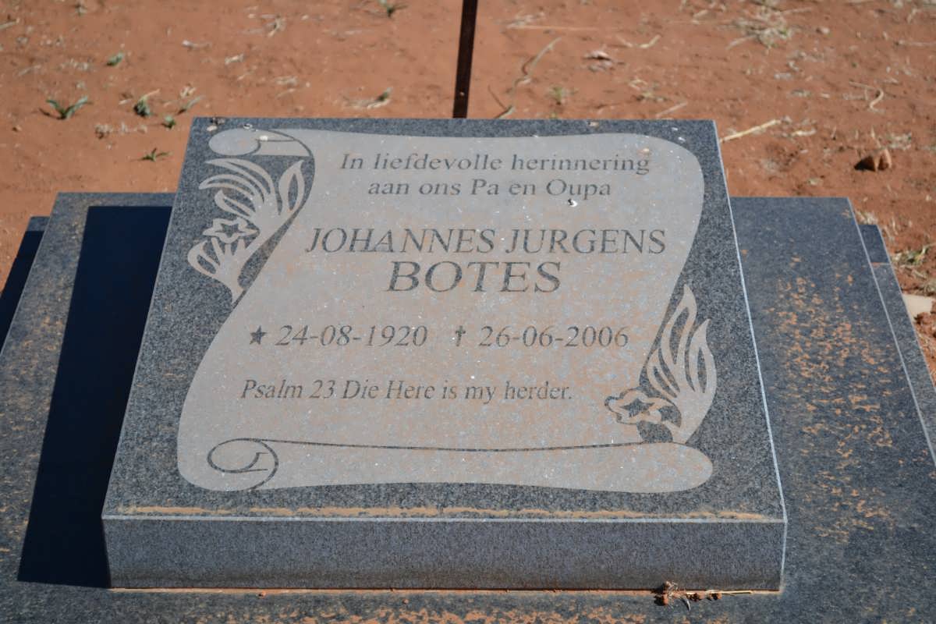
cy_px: 312
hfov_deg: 26.0
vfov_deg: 17.5
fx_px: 2028
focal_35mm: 78
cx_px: 468
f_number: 5.6
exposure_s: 1/125
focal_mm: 52
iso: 100
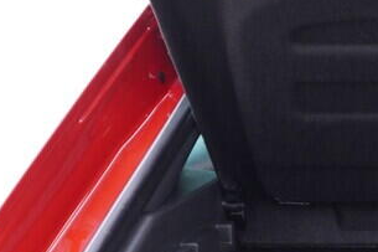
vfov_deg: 7.9
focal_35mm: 170
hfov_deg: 11.4
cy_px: 360
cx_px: 638
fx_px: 1784
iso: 400
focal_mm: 24
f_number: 2.8
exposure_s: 1/40
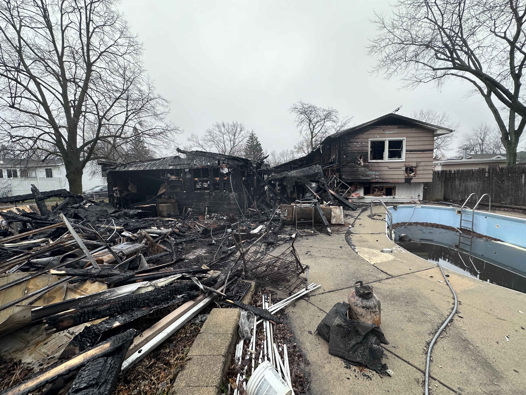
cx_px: 263
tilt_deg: -5.7
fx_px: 213
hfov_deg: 102.1
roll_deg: +0.9
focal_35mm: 14
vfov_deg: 85.7
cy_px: 198
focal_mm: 2.22
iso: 40
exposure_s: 1/168
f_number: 2.2
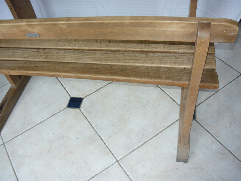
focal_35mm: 33
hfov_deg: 55.4
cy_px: 90
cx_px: 120
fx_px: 230
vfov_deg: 42.9
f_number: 2.8
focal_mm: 5.5
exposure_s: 1/30
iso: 100
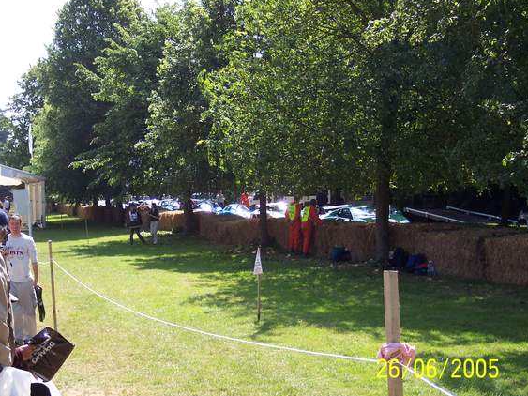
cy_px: 200
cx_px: 232
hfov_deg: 33.2
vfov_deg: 25.2
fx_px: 884
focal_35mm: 58
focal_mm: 10.7
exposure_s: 1/700
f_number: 3.4
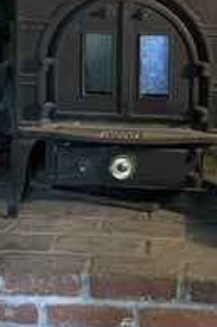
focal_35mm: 103
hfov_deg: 13.2
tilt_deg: -9.6
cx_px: 167
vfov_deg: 19.1
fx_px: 933
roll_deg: -1.5
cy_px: -20
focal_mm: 5.1
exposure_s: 1/30
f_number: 1.6
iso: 800
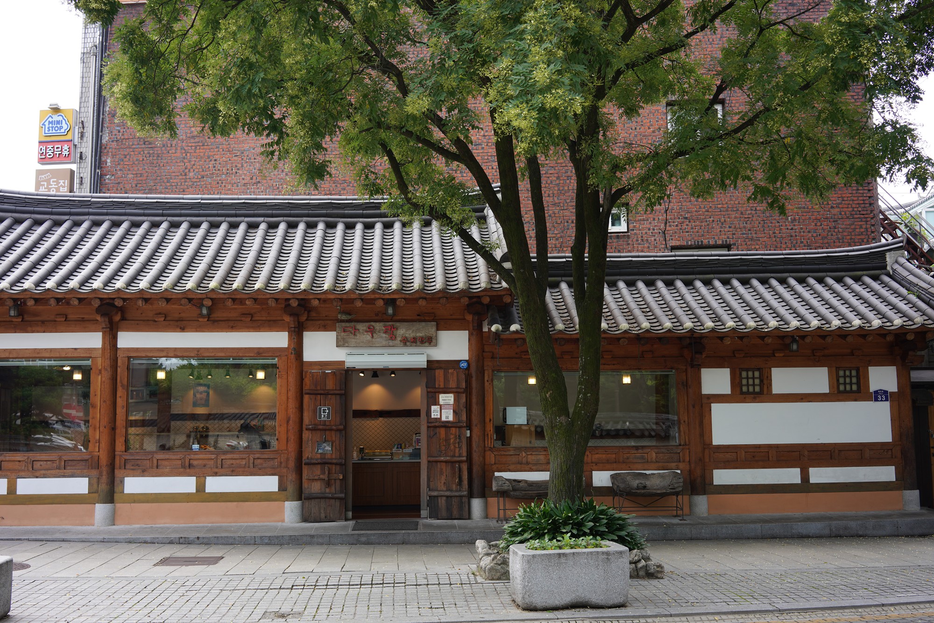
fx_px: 908
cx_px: 467
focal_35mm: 35
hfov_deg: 54.4
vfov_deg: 37.9
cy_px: 312
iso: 125
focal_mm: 35
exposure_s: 1/100
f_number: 6.3
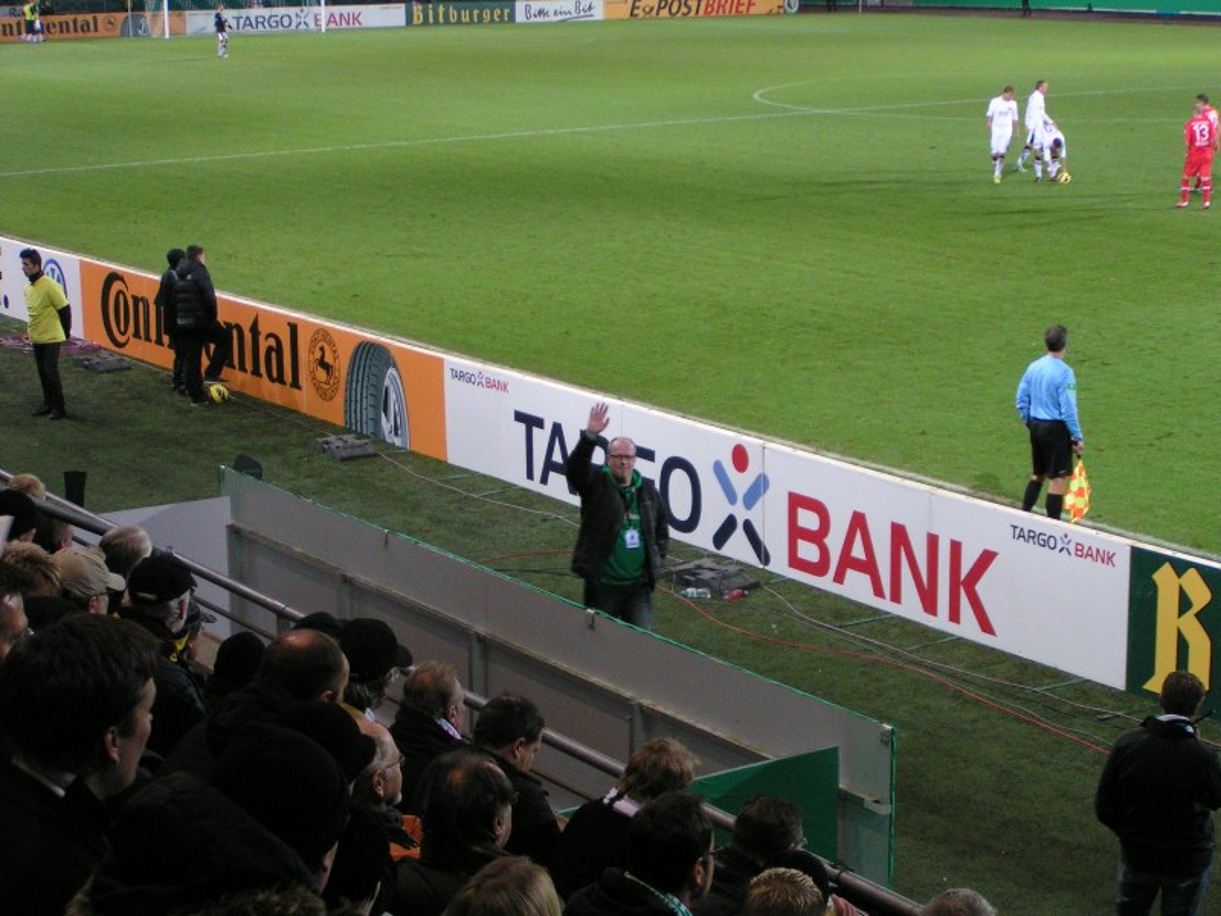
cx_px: 610
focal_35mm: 72
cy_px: 458
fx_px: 2540
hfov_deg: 27.0
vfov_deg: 20.4
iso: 200
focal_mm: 11
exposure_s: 1/60
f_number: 3.2
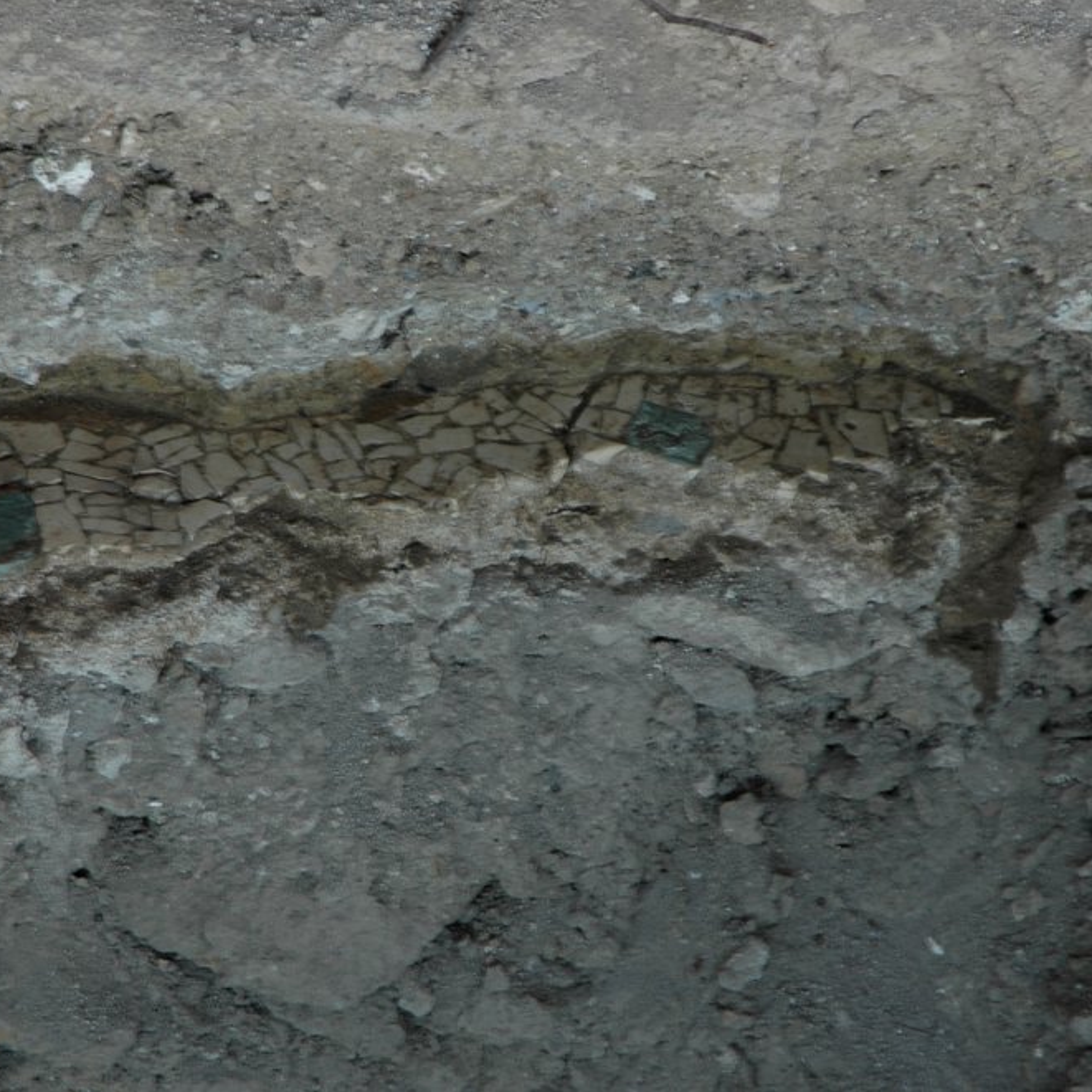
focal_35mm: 212
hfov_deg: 8.3
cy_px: 545
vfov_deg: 8.3
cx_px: 464
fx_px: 7566
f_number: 7.1
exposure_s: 1/15
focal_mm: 110
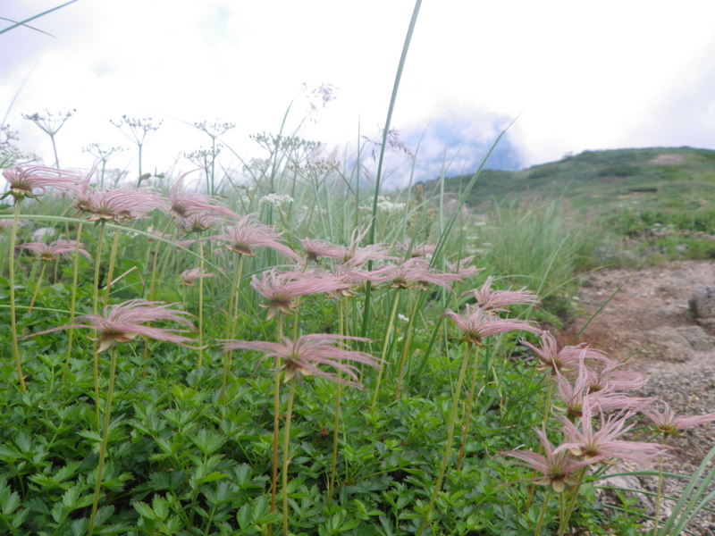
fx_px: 723
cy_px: 268
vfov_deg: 40.7
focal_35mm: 35
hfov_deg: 52.6
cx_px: 358
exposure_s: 1/400
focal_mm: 6.2
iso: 64
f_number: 3.8
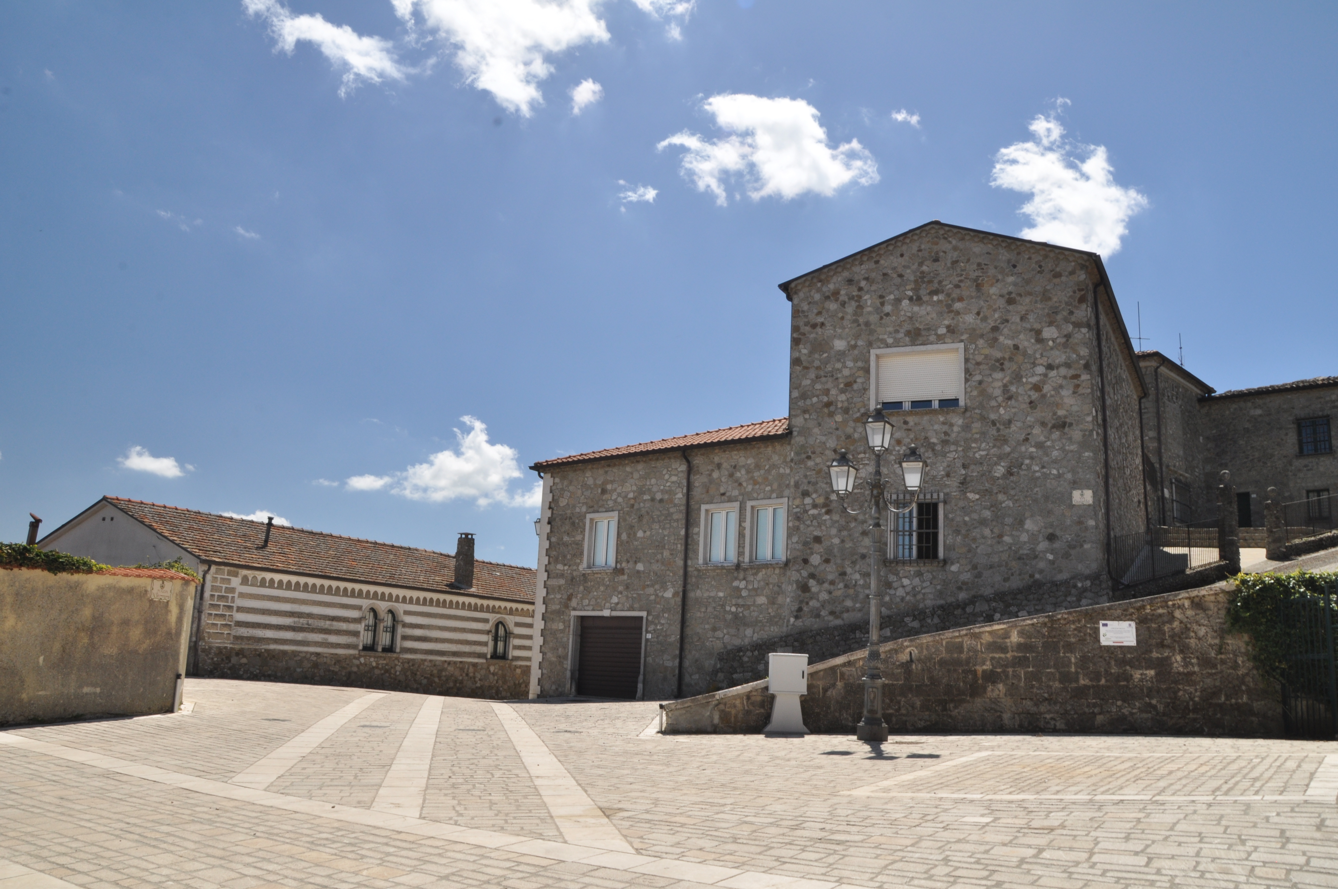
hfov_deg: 67.4
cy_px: 444
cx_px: 669
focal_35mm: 27
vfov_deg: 47.8
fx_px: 1002
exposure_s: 1/80
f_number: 22
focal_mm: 18
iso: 320
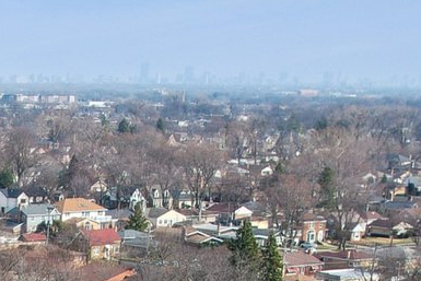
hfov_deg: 16.3
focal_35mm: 117
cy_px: 618
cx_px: -168
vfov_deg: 10.5
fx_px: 1369
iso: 100
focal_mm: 8.4
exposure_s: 1/160
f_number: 2.8
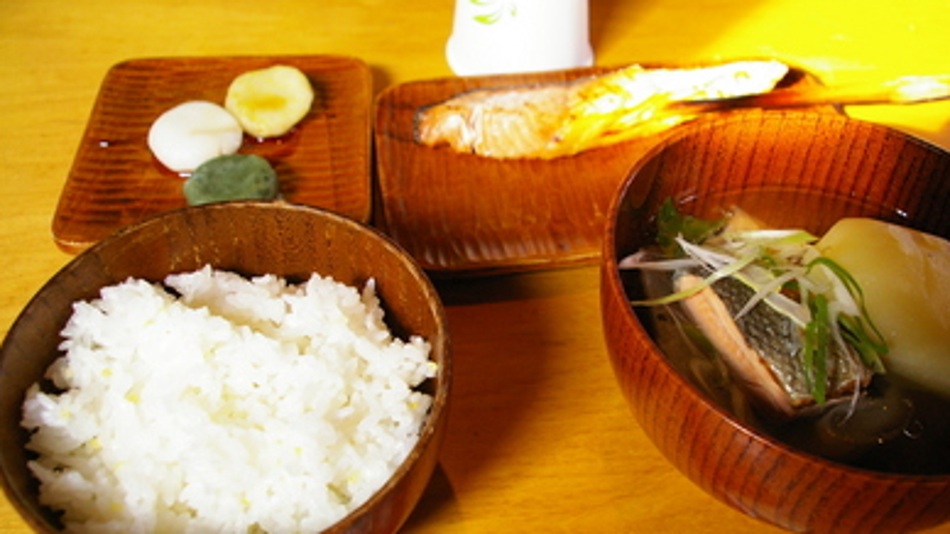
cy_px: 262
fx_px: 881
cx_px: 531
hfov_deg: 56.5
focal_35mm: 35
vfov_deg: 33.7
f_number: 5.6
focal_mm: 18
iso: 800
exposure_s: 1/80
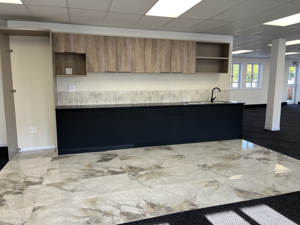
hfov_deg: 67.3
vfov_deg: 53.1
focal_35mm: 26
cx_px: 150
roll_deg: -0.6
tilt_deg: -9.4
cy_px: 112
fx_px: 225
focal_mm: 5.1
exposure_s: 1/122
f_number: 1.6
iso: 40
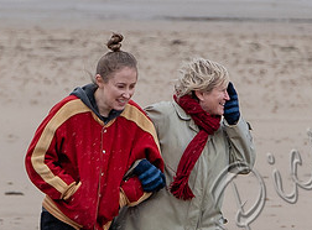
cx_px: -29
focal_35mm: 1867
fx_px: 16732
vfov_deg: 0.8
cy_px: 148
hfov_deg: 1.1
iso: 400
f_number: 6.3
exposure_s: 1/640
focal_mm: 200
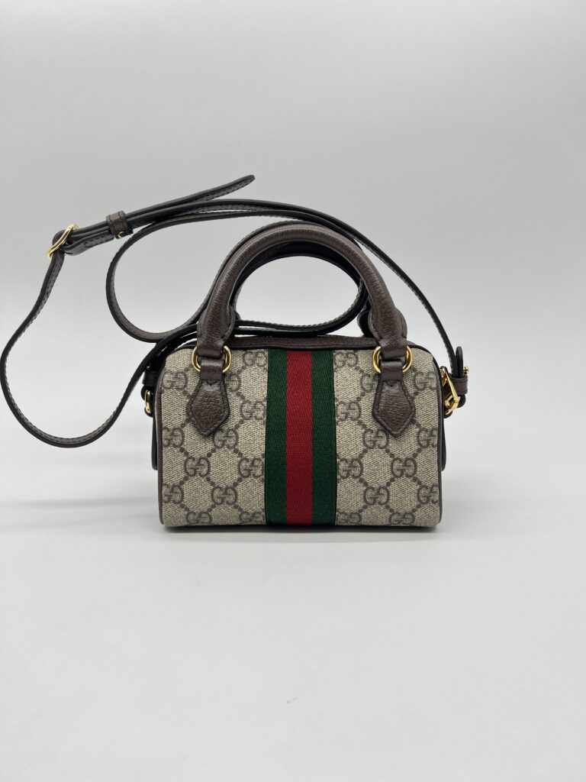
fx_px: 587
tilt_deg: -10.9
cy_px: 391
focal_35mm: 26
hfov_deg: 53.1
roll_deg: +0.3
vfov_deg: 67.3
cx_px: 293
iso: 32
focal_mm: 5.7
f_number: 1.5
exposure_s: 1/113
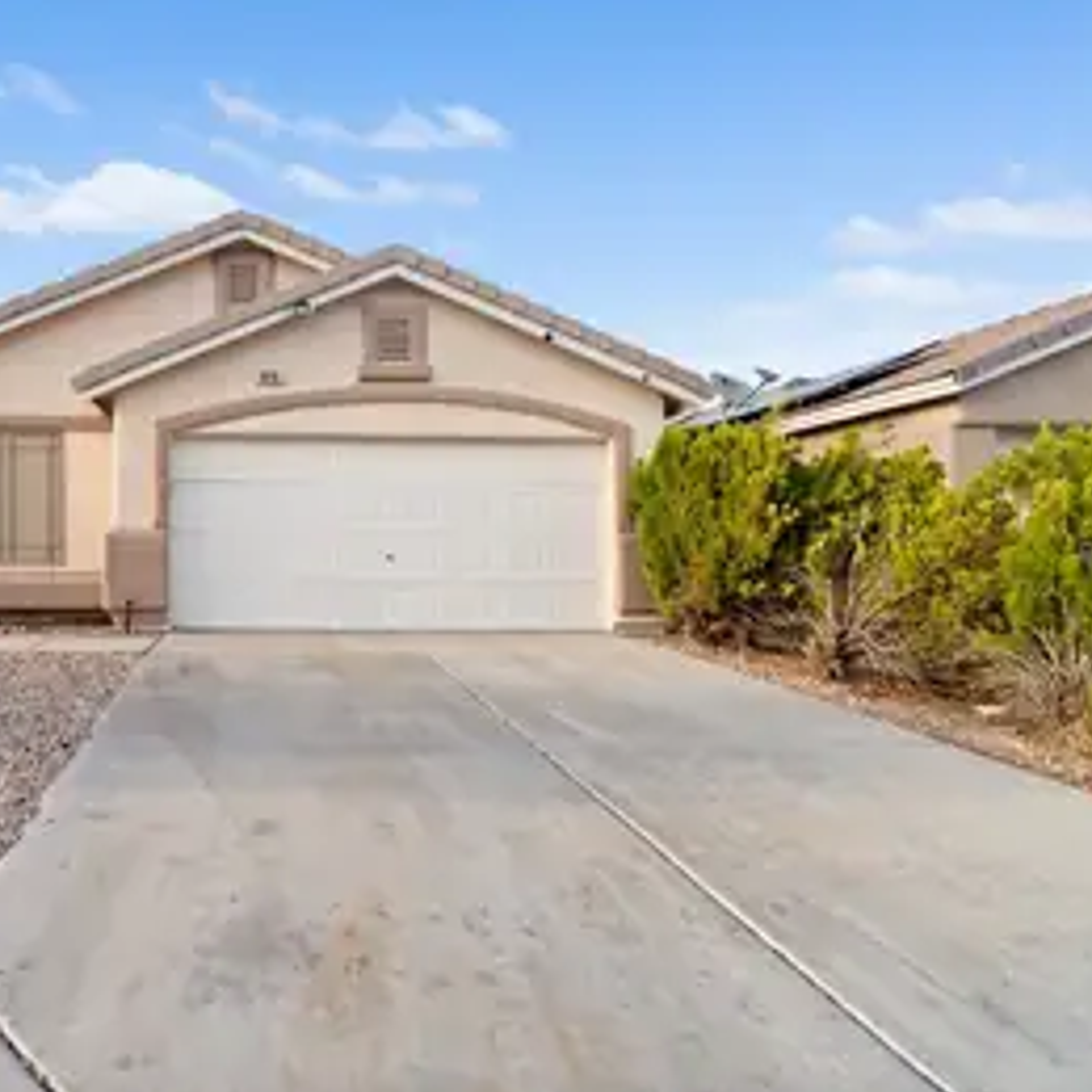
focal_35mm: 18
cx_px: 277
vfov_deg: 81.8
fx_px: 630
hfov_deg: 76.0
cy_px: 540
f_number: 8
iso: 100
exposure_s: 1/30
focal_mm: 9
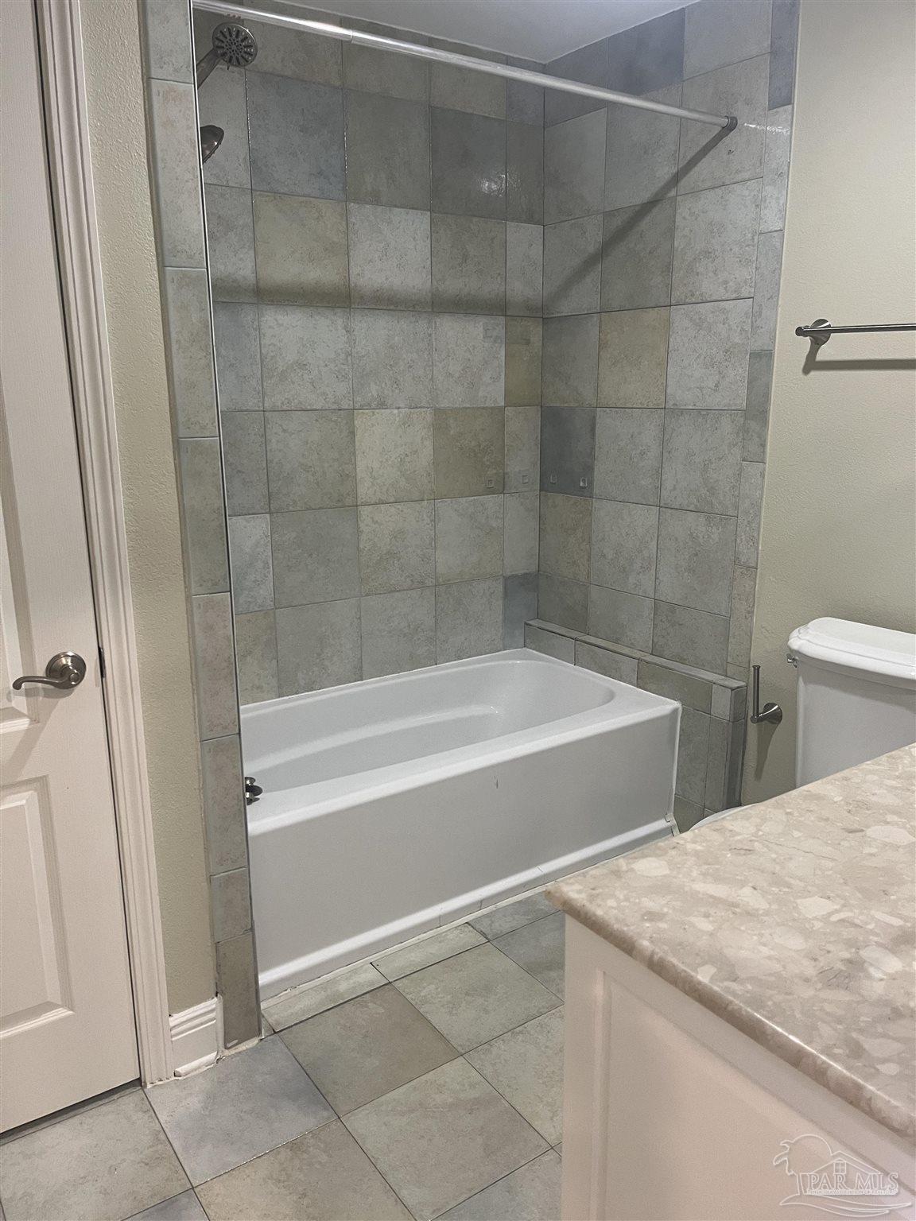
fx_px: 917
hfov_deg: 53.1
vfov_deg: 67.3
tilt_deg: -13.9
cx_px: 458
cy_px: 610
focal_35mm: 26
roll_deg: +1.0
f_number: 1.6
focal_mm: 5.1
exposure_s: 1/60
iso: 160
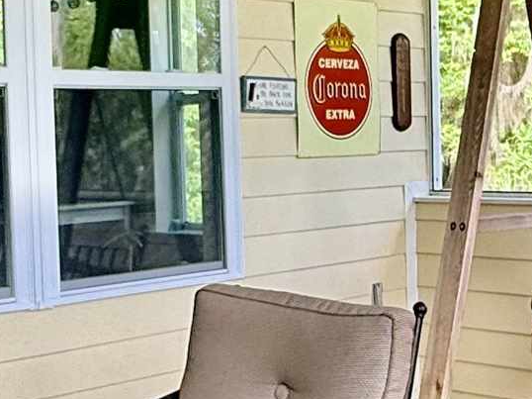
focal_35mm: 80
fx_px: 1229
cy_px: 181
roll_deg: +1.5
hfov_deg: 24.4
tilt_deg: -1.8
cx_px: 294
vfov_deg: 18.4
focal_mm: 2.22
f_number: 2.2
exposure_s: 1/112
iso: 64
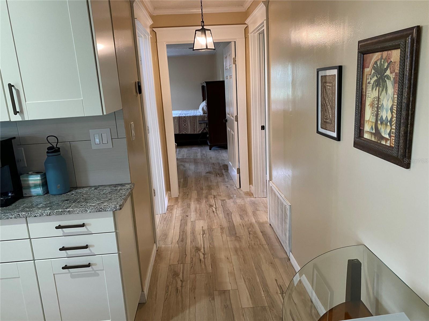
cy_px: 160
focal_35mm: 26
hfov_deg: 67.3
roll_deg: +3.2
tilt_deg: -12.8
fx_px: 322
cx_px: 214
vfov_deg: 53.1
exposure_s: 1/60
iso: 250
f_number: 1.8
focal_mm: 4.25
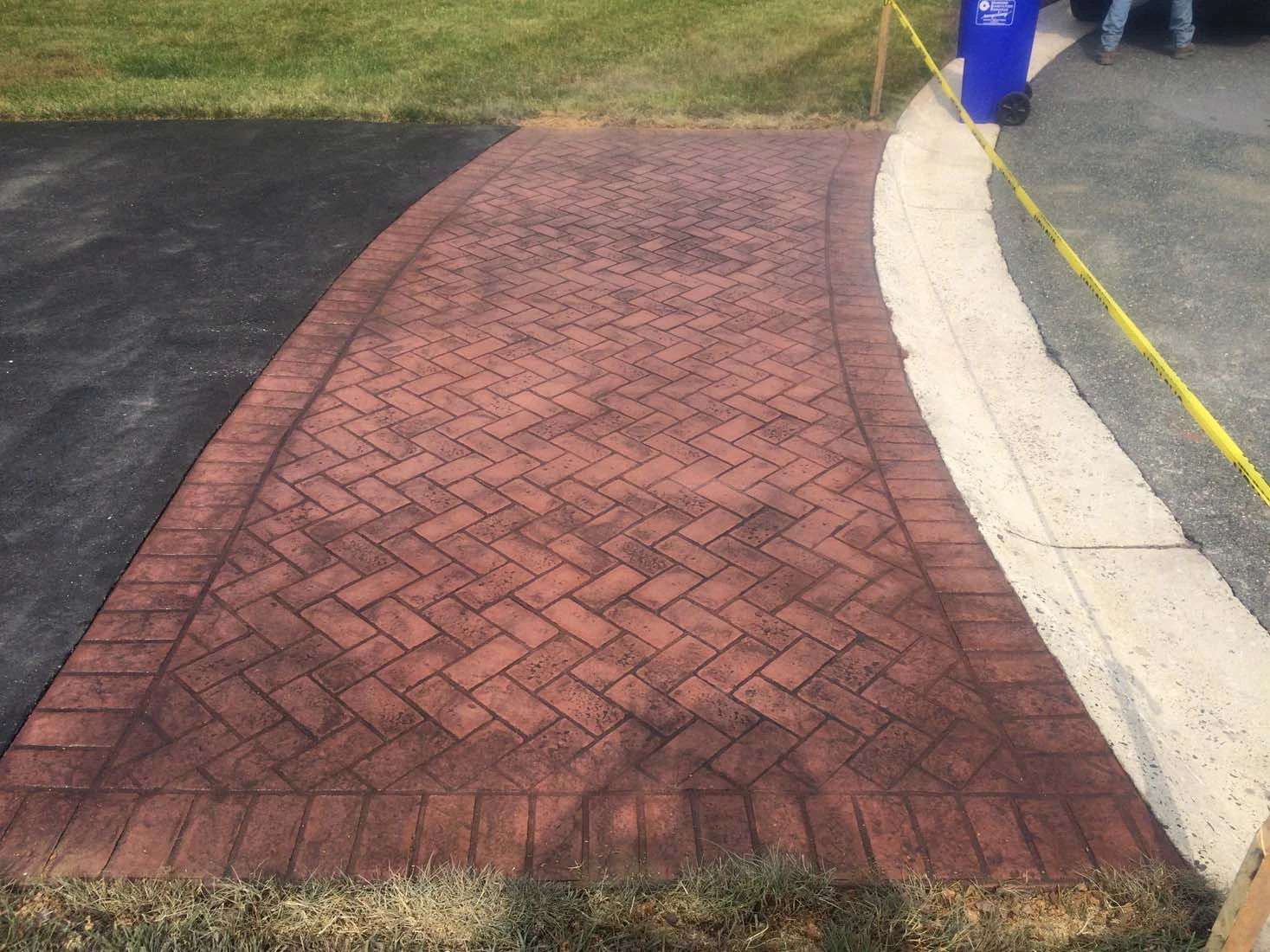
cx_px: 635
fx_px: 1064
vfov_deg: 48.2
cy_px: 476
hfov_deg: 61.7
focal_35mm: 29
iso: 32
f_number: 2.2
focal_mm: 4.15
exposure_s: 1/2053
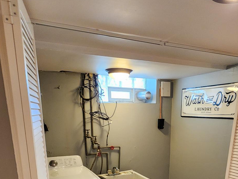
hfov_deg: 61.3
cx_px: 139
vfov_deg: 42.3
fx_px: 199
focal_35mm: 29
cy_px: 175
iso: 320
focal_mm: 2.2
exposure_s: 1/40
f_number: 2.2
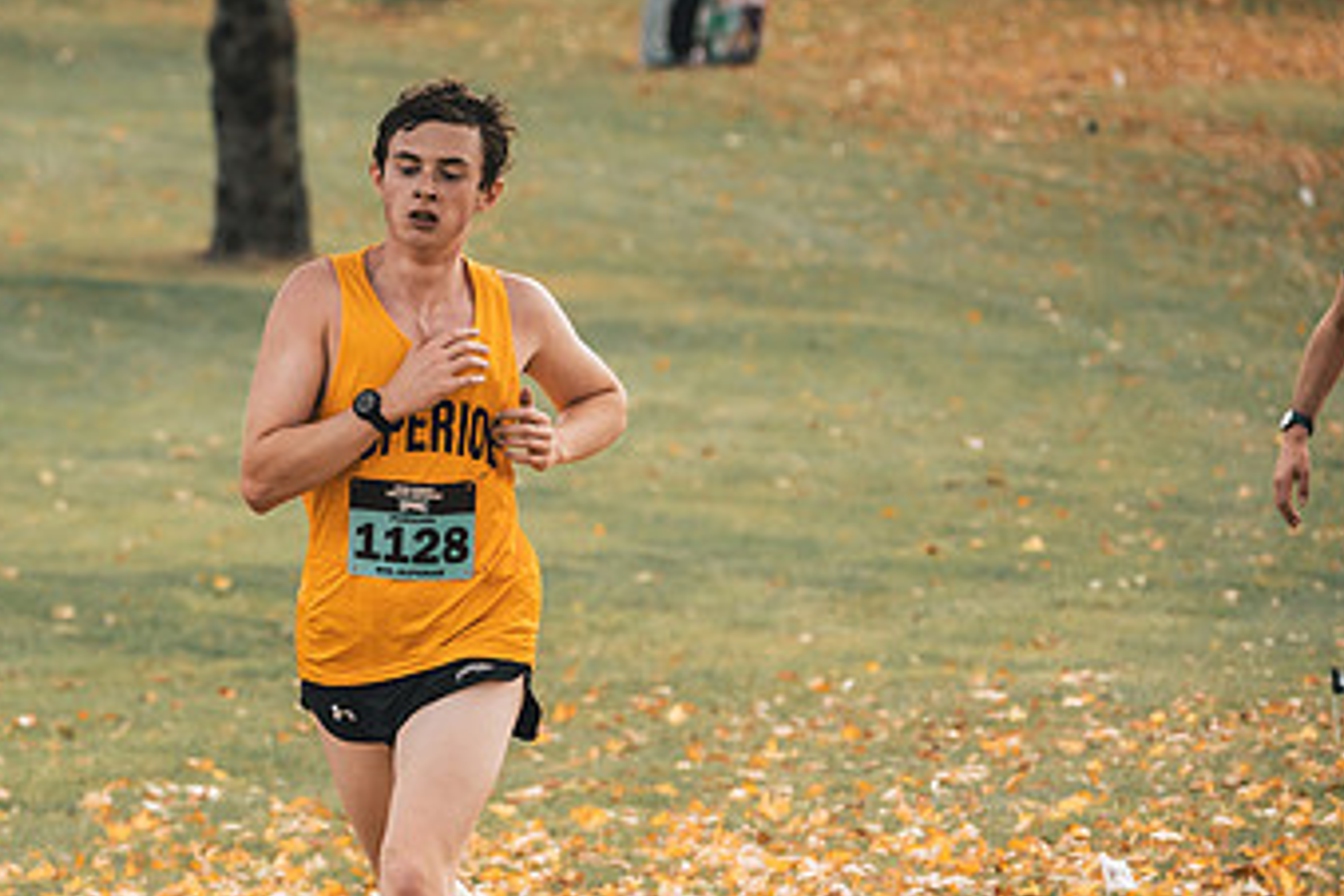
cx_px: 265
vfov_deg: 3.3
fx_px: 15604
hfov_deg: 4.9
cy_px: 656
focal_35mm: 418
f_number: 6.3
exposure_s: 1/1000
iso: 400
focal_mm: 223
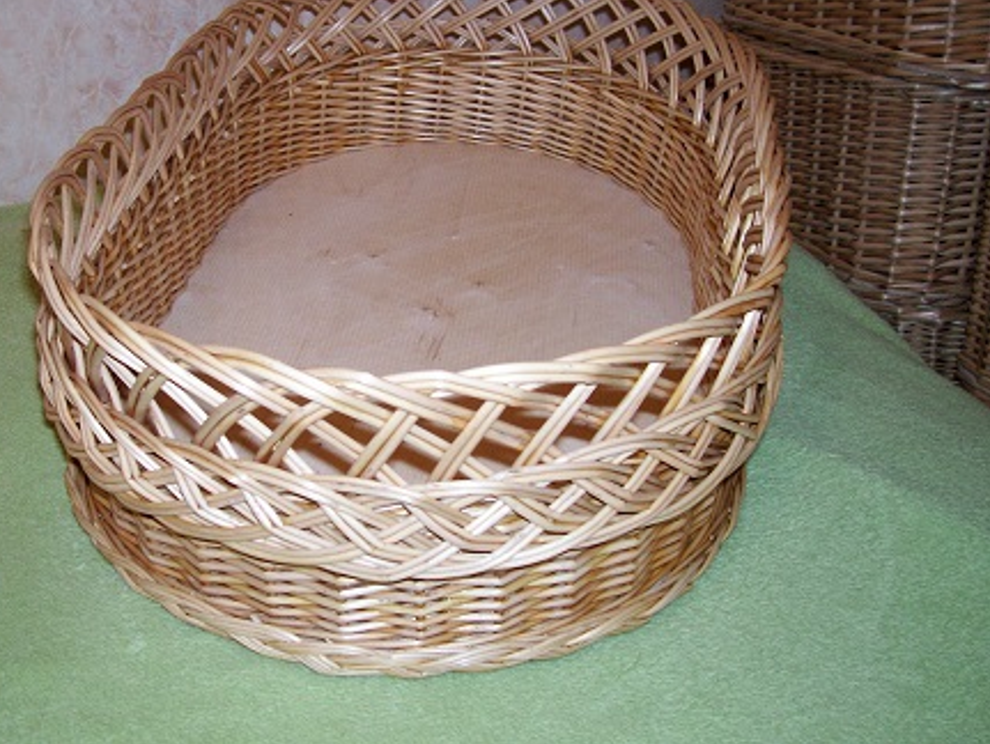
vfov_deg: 34.4
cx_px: 394
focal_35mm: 42
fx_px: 1202
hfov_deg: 44.5
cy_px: 324
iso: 80
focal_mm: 5.6
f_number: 2.7
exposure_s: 1/64
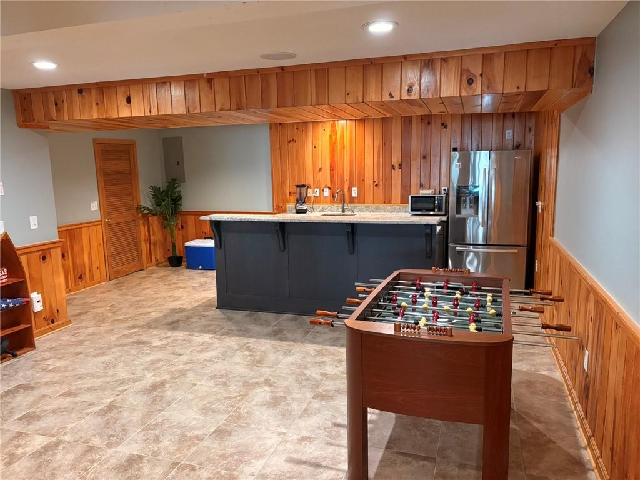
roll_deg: +1.7
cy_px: 240
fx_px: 481
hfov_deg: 67.3
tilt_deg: -8.2
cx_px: 320
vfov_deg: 53.1
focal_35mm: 26
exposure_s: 1/60
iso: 500
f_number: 1.6
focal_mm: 5.96
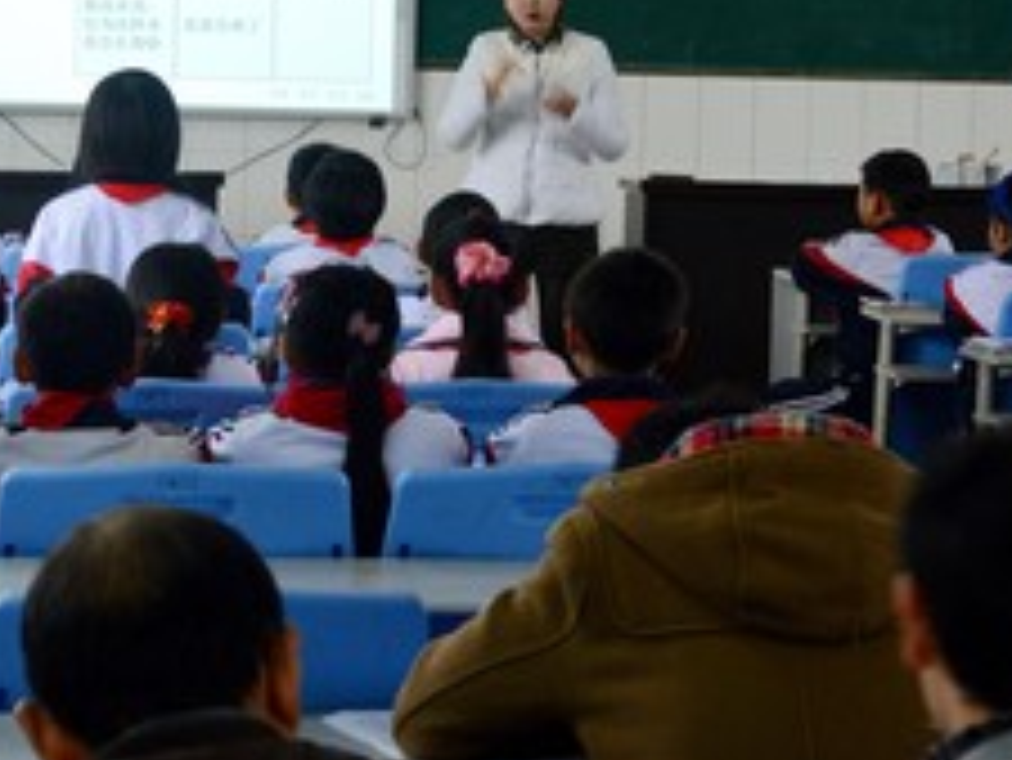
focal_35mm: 112
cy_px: 67
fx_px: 3278
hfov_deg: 17.5
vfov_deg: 13.1
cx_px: 549
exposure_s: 1/15
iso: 560
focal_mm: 35
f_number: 6.3
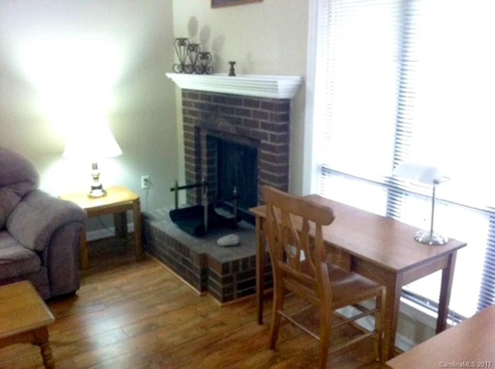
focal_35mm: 35
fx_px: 500
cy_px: 184
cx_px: 248
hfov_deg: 52.7
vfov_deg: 40.6
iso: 400
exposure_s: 1/15
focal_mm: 3.85
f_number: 2.8
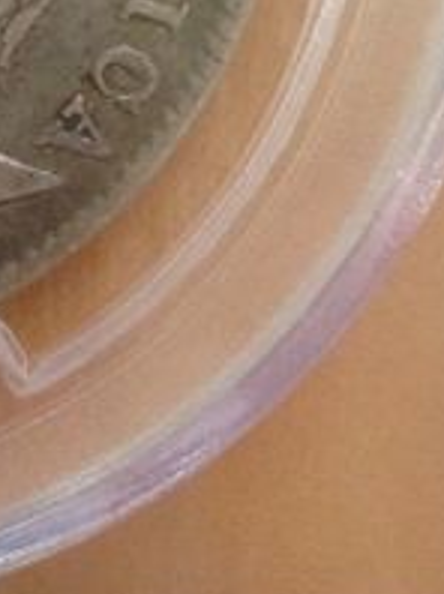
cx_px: -186
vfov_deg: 11.8
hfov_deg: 8.7
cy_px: 102
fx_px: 2862
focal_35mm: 167
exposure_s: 1/20
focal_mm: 4.12
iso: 200
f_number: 2.4
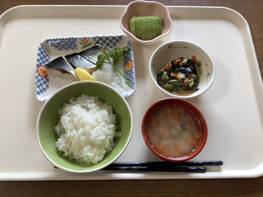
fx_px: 236
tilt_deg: -68.3
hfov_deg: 58.4
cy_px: 98
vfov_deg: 45.4
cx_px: 132
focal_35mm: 31
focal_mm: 3.3
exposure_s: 1/120
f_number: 2.4
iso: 100
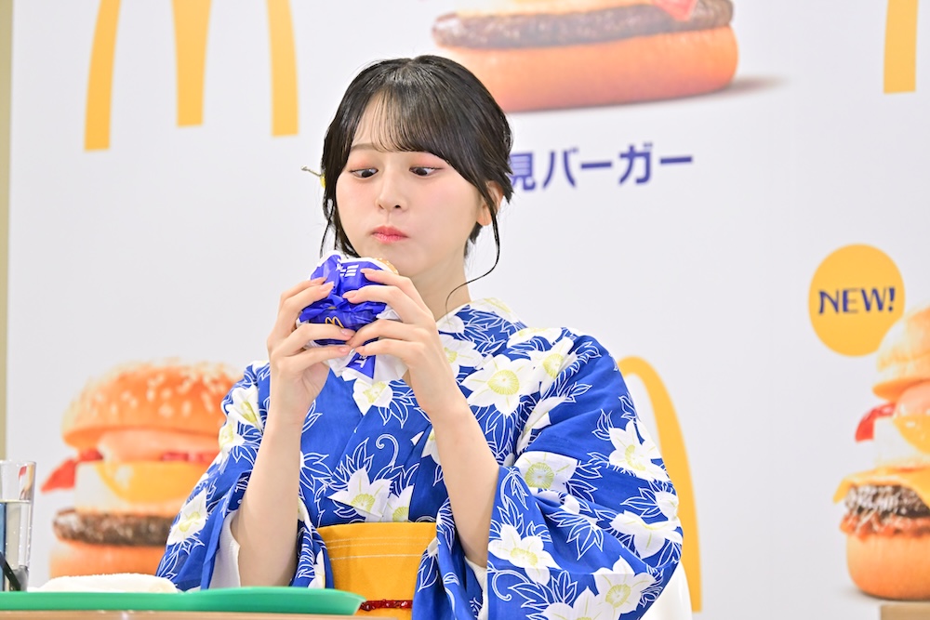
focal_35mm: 200
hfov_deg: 10.3
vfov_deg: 6.9
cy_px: 310
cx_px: 465
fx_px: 5167
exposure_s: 1/160
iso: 4000
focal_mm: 200
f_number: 6.3
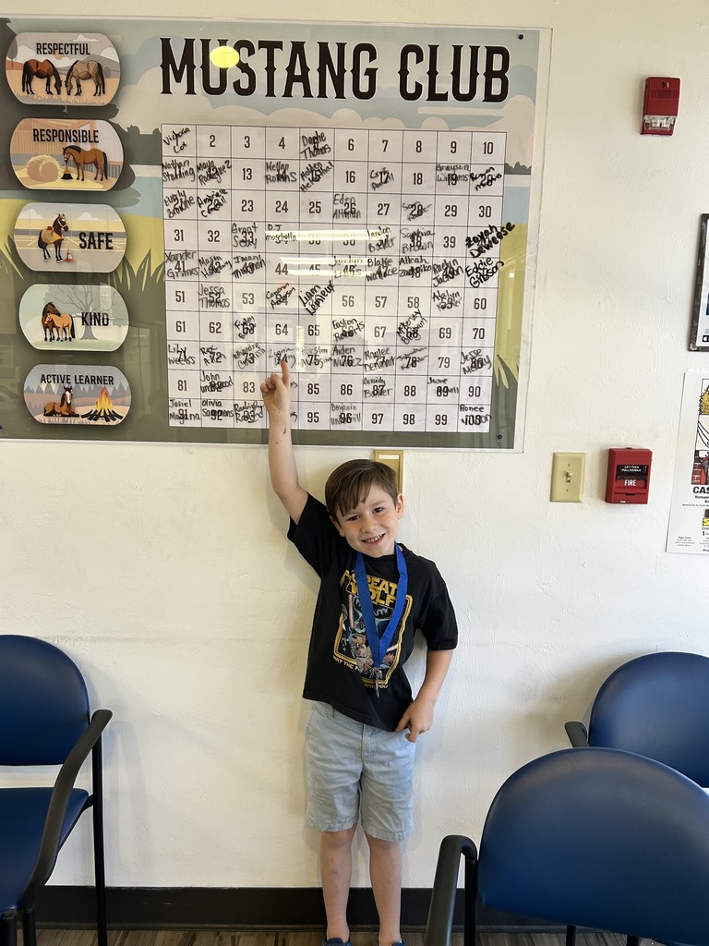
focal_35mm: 26
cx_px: 354
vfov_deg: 67.3
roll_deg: -1.8
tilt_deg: -9.0
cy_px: 473
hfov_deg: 53.1
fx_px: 710
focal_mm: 5.7
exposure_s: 1/60
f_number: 1.5
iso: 100
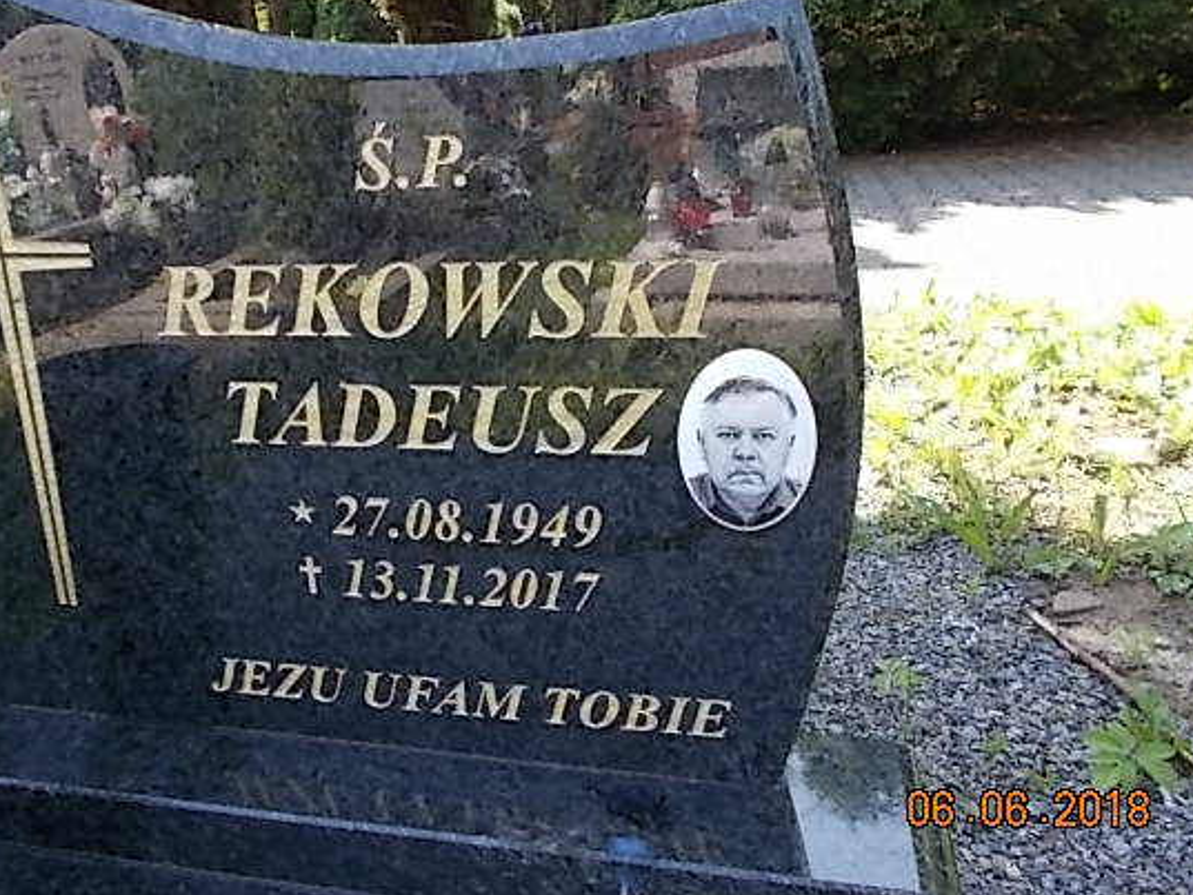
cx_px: 511
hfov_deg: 58.1
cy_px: 402
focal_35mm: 31
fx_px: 1069
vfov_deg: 45.4
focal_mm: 4.6
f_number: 3.2
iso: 80
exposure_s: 1/125
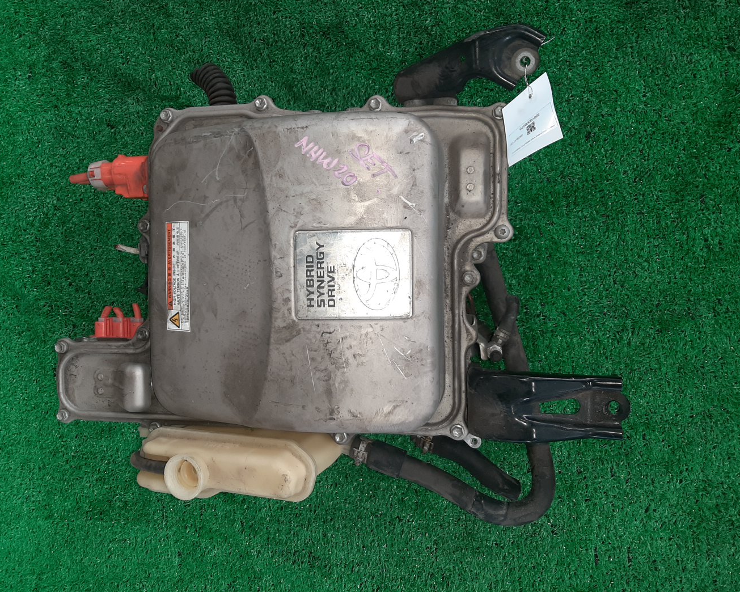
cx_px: 348
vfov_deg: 51.5
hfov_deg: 62.2
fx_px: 613
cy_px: 291
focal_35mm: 28
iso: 99
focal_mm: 3.93
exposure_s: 1/50
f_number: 1.7
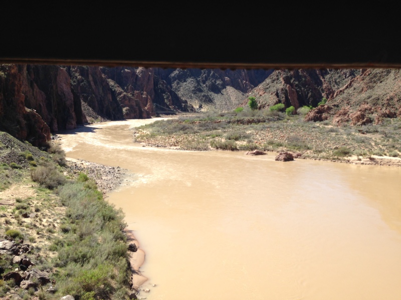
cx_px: 200
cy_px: 150
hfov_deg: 55.4
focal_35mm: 33
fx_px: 382
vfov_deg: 42.9
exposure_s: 1/1004
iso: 50
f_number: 2.4
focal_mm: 4.12
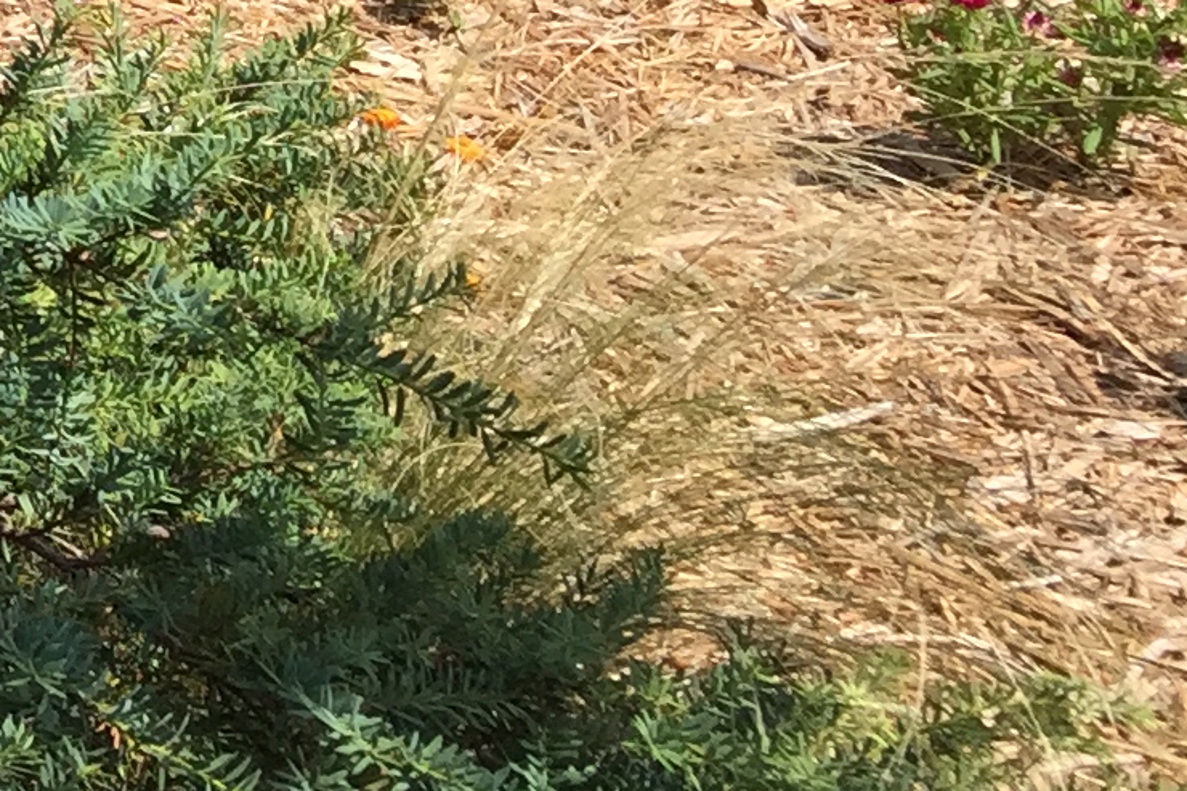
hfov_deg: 12.9
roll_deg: -2.2
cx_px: -1351
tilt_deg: -14.2
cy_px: -724
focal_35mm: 133
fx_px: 4384
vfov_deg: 9.7
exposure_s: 1/1883
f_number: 2.2
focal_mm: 4.15
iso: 32
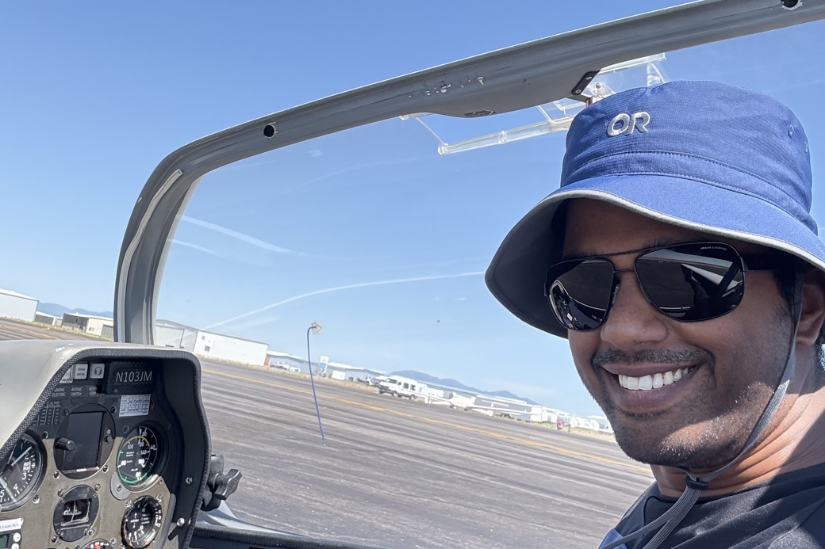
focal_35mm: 42
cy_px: 278
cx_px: 414
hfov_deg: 46.4
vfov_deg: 31.9
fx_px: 962
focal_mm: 2.69
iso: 40
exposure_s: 1/520
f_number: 1.9
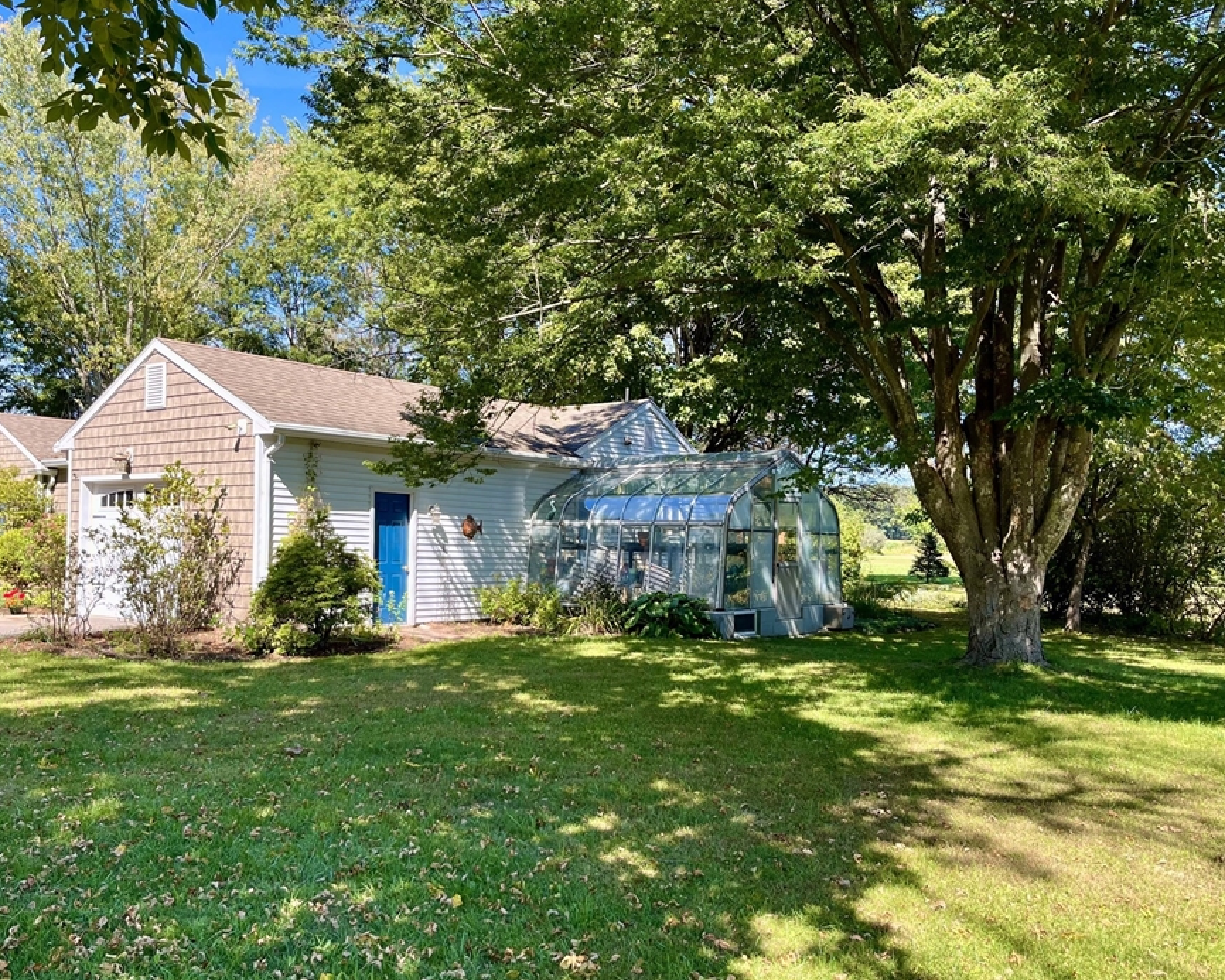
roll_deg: -0.8
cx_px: 529
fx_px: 1088
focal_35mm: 30
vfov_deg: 48.5
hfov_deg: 58.5
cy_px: 535
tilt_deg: +0.1
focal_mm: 5.1
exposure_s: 1/766
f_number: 1.6
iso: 50
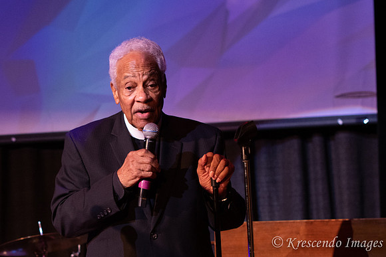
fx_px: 1200
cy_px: 186
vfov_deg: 12.2
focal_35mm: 112
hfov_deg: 18.2
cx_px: 98
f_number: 2.8
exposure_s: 1/100
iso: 1600
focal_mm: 50
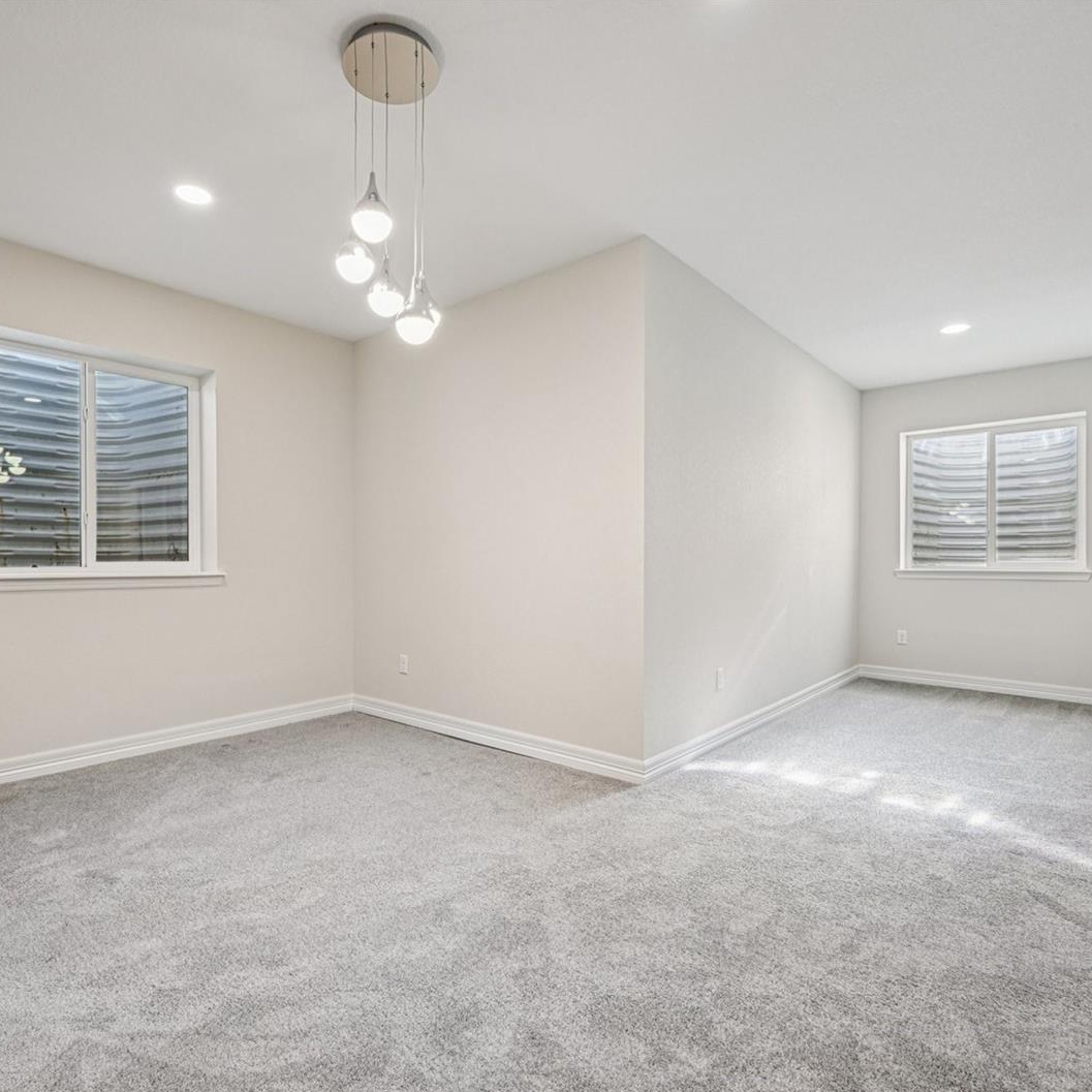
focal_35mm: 18
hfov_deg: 80.5
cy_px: 548
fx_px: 642
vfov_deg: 80.7
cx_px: 488
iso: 250
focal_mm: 14
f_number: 8
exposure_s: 1/15
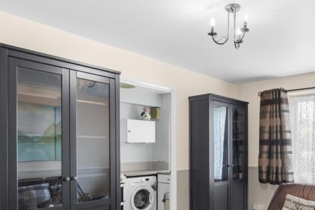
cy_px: 156
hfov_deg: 55.5
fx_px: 289
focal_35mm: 33
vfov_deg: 39.0
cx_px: 221
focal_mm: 16
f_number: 7.1
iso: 320
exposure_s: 1/2.5
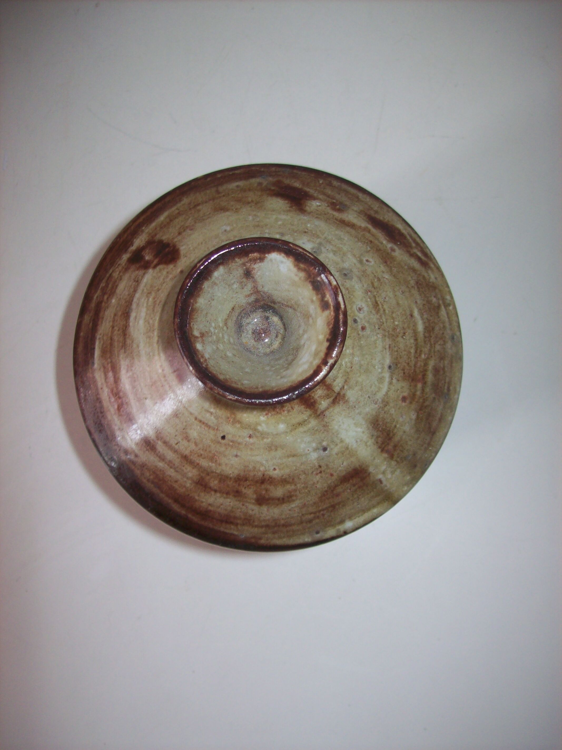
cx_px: 281
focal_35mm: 36
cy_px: 375
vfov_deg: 51.4
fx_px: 780
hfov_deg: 39.6
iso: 80
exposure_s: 1/64
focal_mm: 6
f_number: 2.7
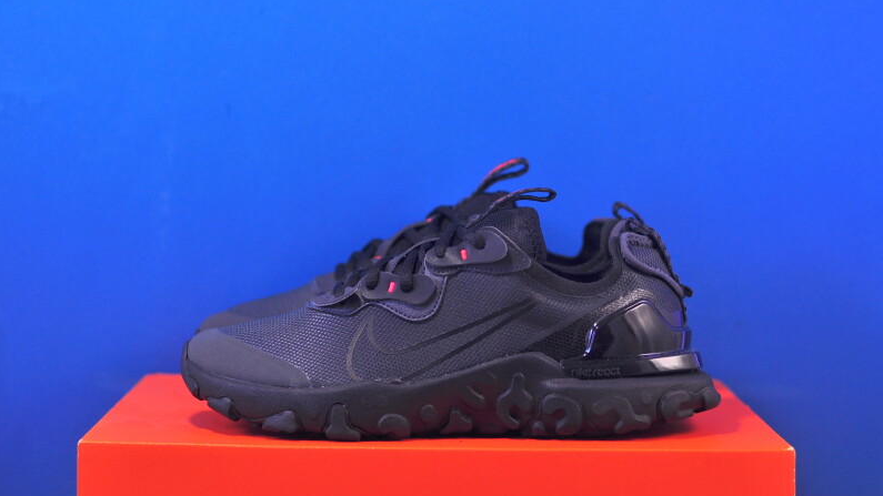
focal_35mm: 79
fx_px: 1849
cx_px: 440
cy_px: 211
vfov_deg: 15.3
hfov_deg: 26.9
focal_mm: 50
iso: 250
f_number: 2.5
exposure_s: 1/320
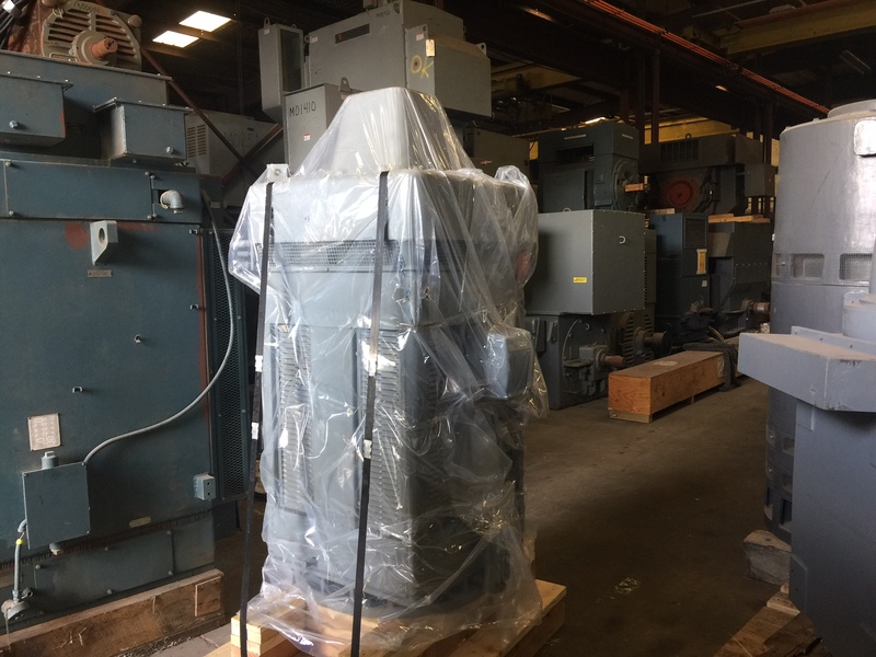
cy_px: 328
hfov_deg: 61.7
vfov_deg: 48.2
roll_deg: +0.8
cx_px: 438
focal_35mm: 29
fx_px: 734
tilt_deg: -5.7
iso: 40
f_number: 2.2
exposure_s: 1/15
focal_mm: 4.15
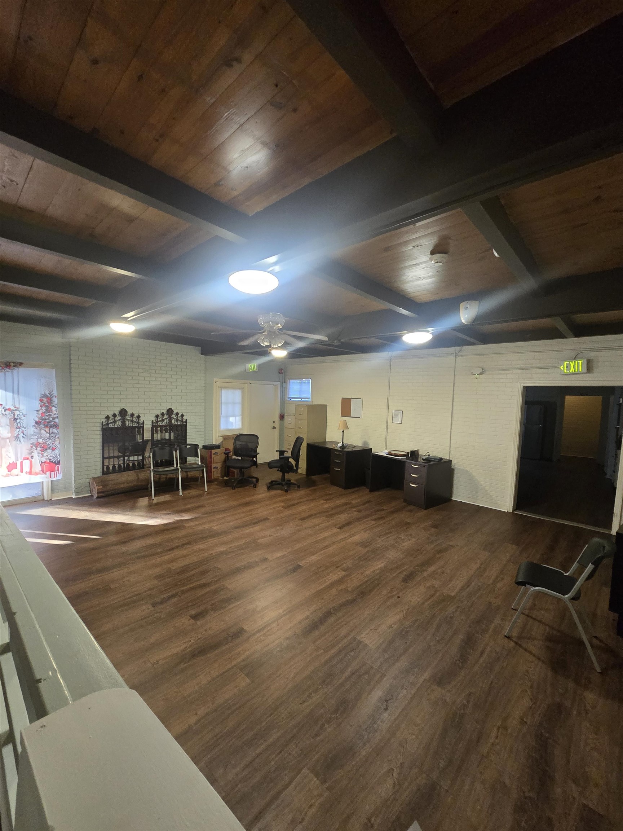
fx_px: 312
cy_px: 416
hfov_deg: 89.9
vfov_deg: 106.2
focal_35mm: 13
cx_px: 312
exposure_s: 1/60
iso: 800
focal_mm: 2.2
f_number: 2.2
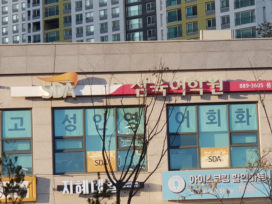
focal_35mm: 104
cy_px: 144
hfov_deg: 18.8
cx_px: 209
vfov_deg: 14.2
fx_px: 817
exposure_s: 1/201
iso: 25
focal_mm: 6
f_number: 2.4
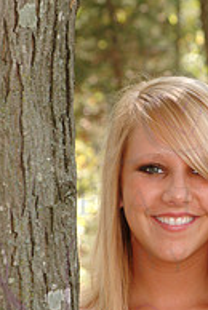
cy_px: 257
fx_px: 2098
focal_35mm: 243
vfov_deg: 8.4
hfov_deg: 5.7
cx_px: 185
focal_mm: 70
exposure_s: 1/125
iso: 400
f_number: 5.6
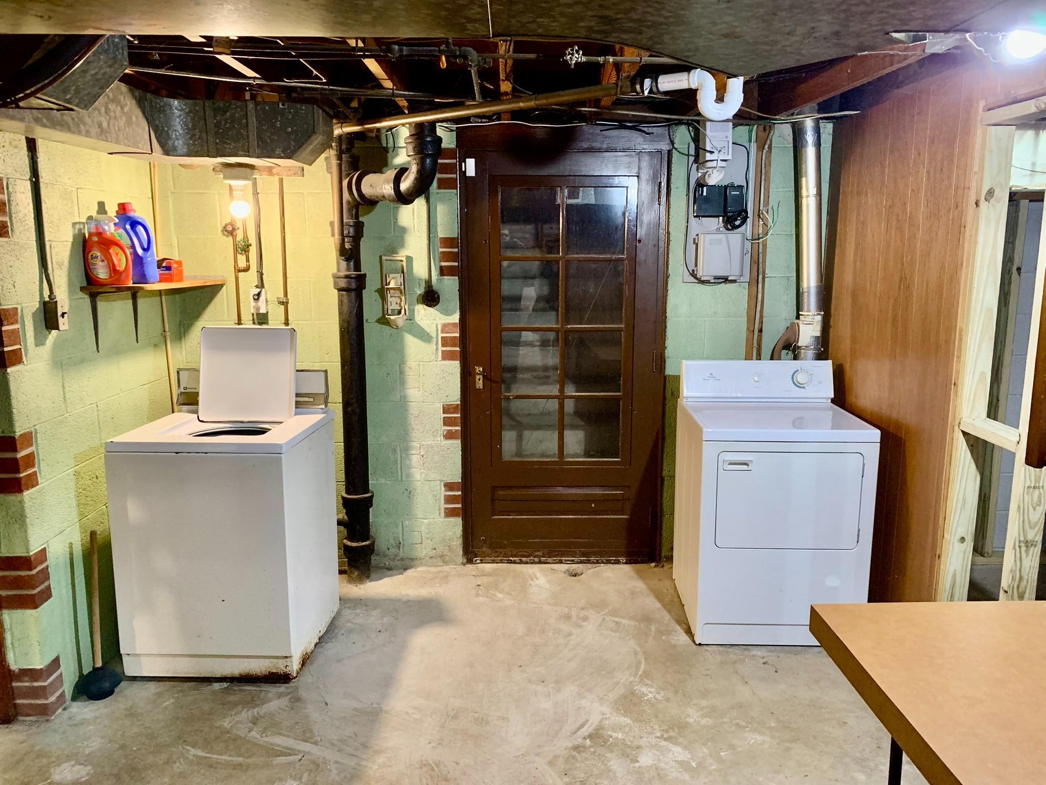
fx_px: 786
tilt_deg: -10.2
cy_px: 392
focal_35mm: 26
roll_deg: +0.3
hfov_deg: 67.3
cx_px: 523
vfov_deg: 53.1
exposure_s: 1/30
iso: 500
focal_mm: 4.25
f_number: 1.8
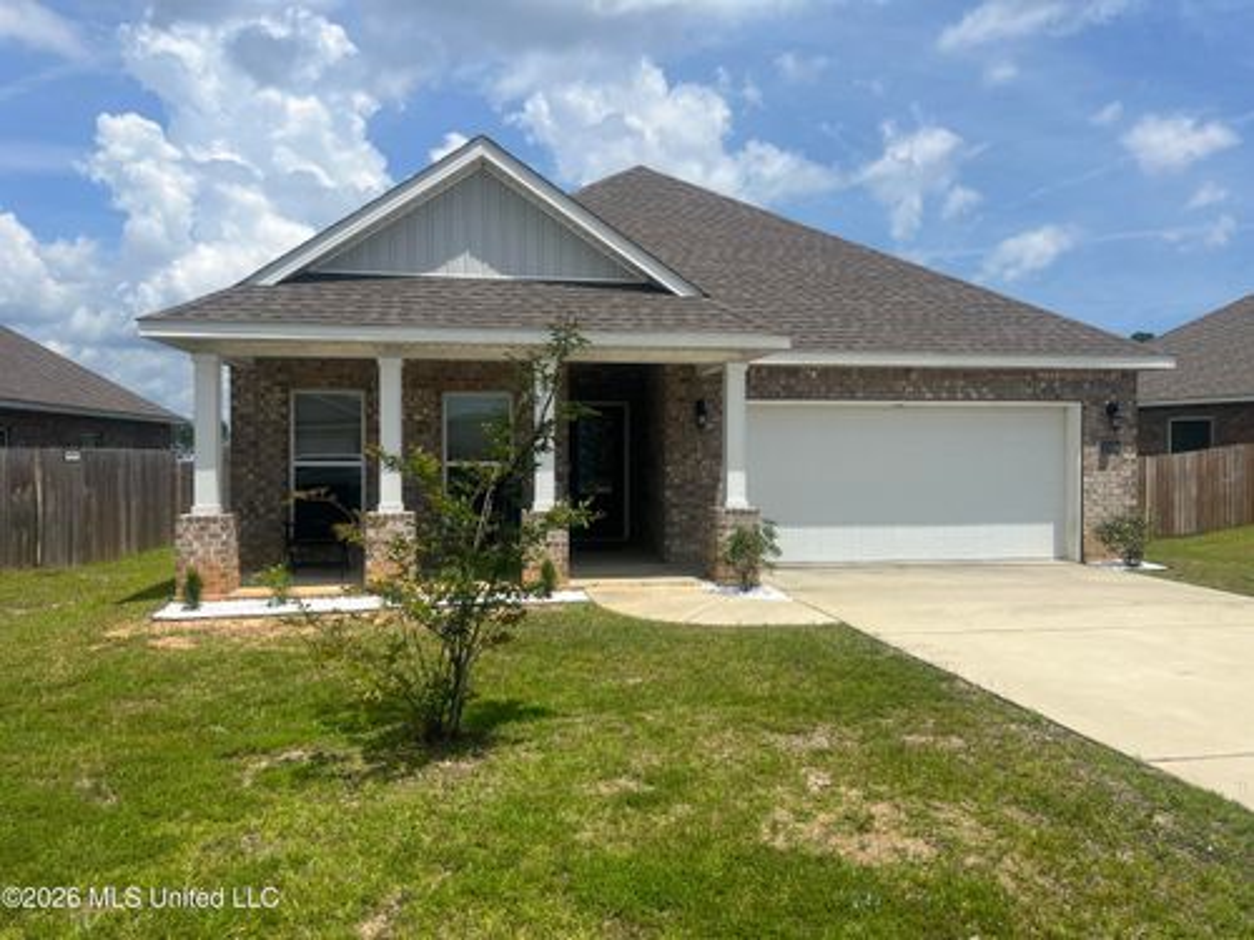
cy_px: 470
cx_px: 627
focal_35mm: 26
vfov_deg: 53.1
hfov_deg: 67.3
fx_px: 942
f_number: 1.5
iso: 50
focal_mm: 5.7
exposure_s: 1/5587
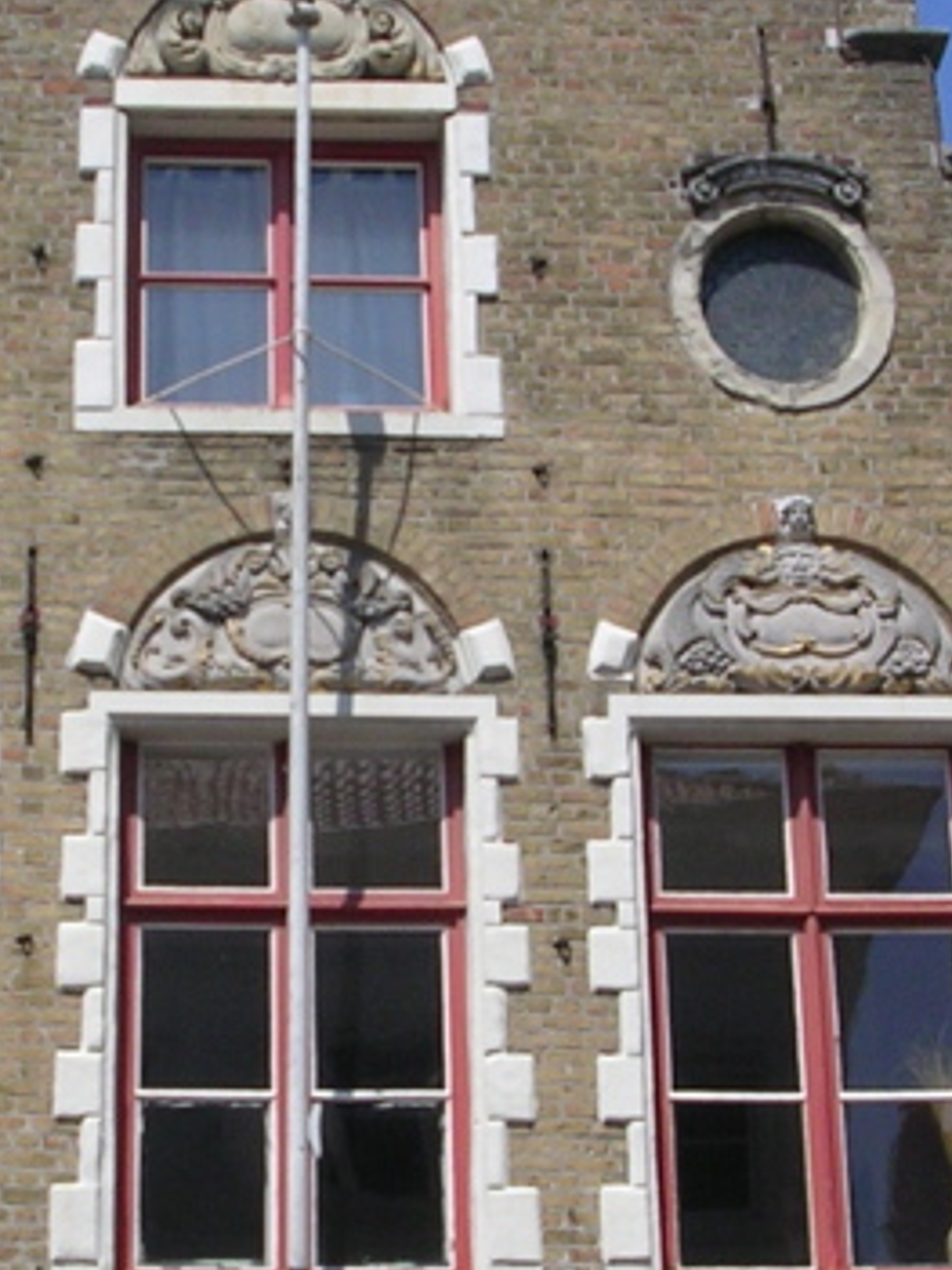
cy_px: 778
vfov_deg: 21.5
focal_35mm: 91
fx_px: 3339
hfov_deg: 16.2
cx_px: 308
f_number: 5.6
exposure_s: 1/380
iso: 50
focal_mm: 5.8
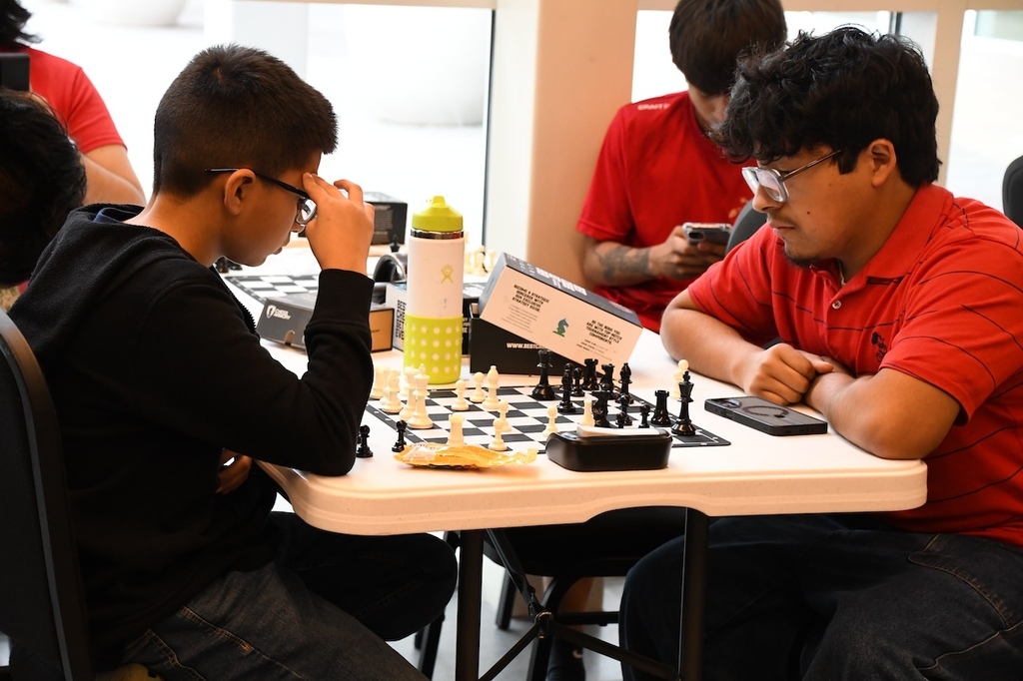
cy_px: 340
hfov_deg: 23.4
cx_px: 512
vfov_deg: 15.7
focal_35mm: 87
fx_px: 2471
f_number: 5.6
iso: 3200
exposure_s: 1/200
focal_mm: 58
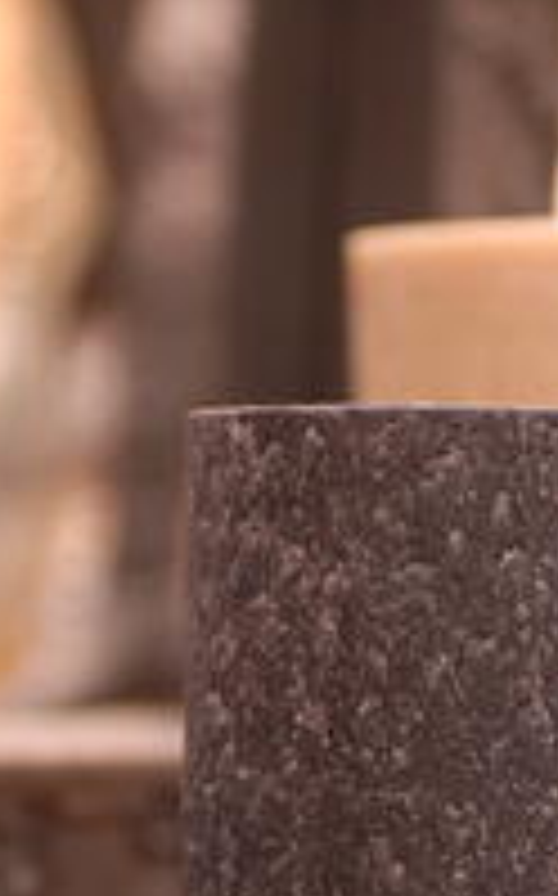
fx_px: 7072
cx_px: 382
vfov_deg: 7.2
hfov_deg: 4.5
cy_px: 660
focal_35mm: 290
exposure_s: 1/8
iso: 200
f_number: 2.8
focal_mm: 80
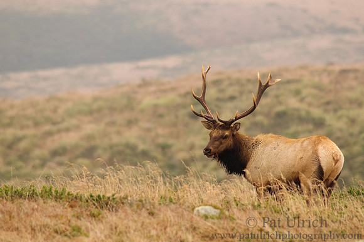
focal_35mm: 600
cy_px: 121
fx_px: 6058
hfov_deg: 3.4
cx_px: 182
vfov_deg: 2.3
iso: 400
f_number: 8
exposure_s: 1/400
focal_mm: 400
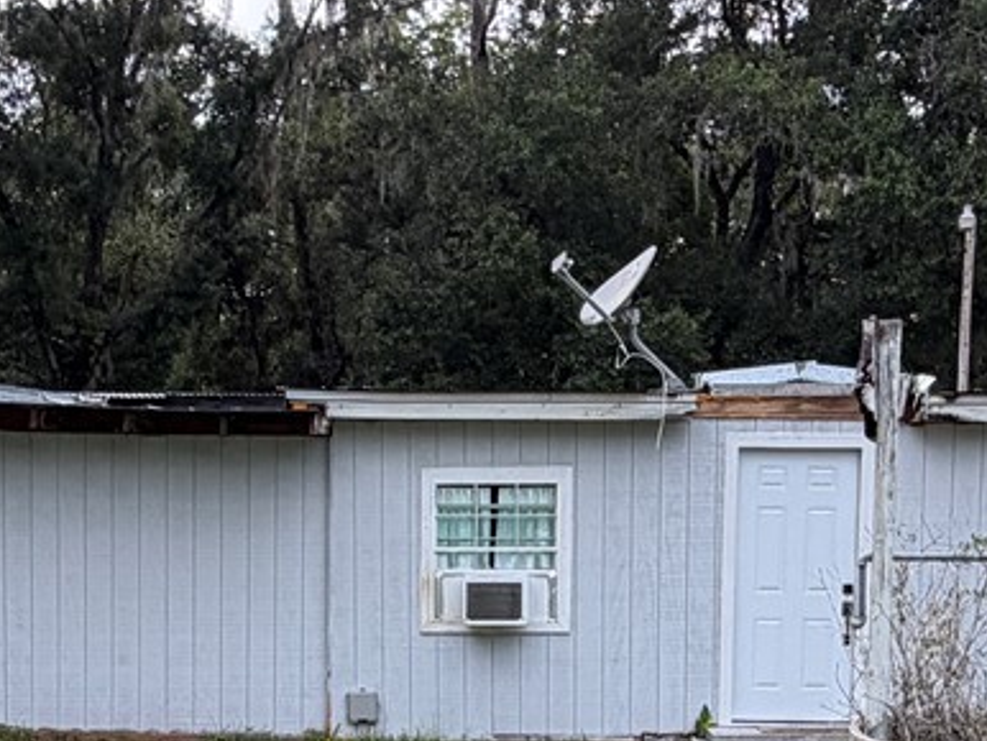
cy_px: 687
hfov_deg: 33.2
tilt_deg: -4.9
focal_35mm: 58
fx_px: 1655
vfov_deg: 24.4
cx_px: 481
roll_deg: +0.2
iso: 64
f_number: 2.2
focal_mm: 2.22
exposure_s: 1/146
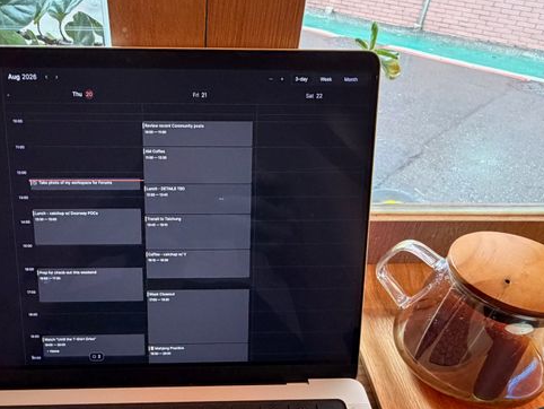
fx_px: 456
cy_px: 291
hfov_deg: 60.7
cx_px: 200
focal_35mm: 29
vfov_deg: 47.0
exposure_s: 1/60
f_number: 2.2
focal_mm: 2.22
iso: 500
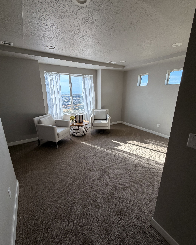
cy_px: 124
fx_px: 109
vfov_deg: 96.8
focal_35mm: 15
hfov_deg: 84.0
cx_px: 98
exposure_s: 1/210
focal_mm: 2.22
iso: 64
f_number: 2.2
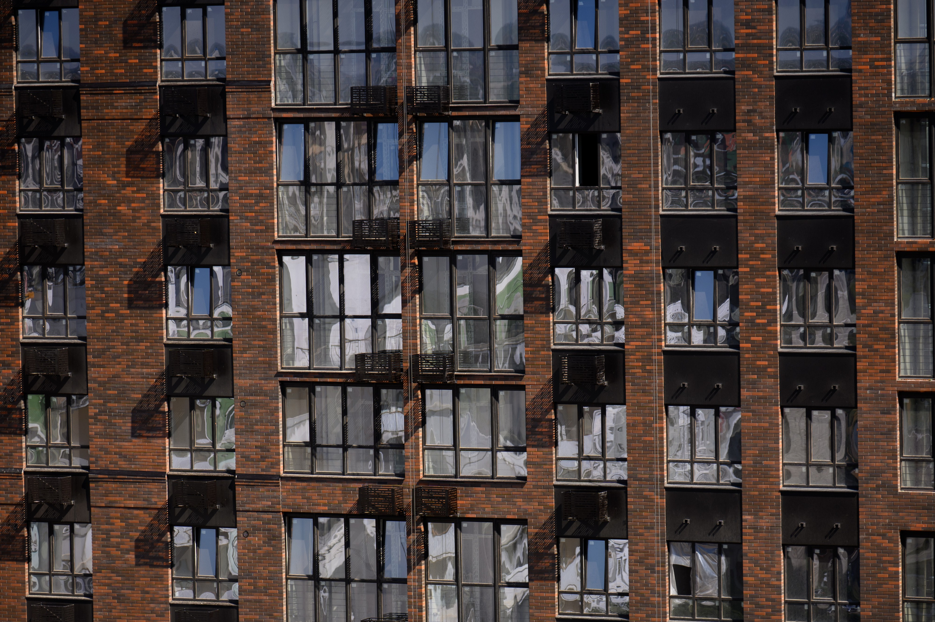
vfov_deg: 7.9
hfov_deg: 11.9
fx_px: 4484
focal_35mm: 173
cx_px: 468
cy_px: 397
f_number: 2.8
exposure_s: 1/1250
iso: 50
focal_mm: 126
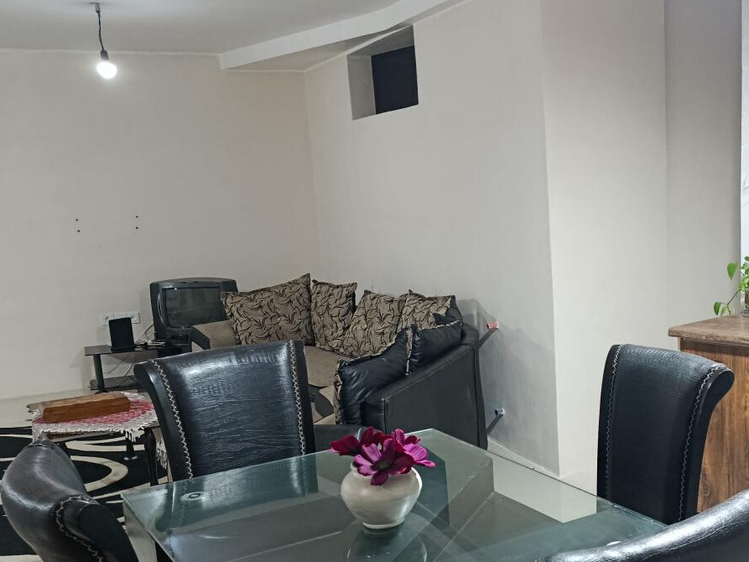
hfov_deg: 42.4
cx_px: 565
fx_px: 931
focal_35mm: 43
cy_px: 379
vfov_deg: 33.3
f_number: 1.7
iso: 915
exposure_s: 1/50
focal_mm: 5.24
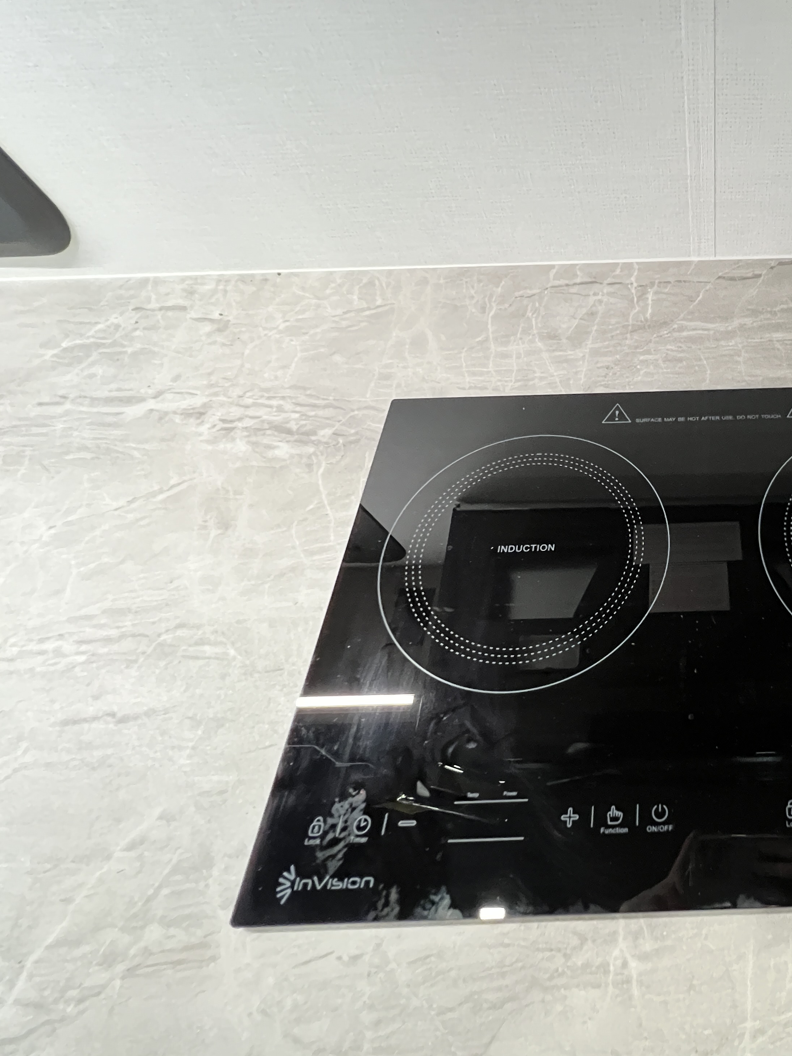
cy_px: 528
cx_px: 707
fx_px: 549
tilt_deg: -60.4
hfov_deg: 61.0
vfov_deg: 87.8
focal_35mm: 18
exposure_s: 1/40
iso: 1000
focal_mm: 1.57
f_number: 1.8
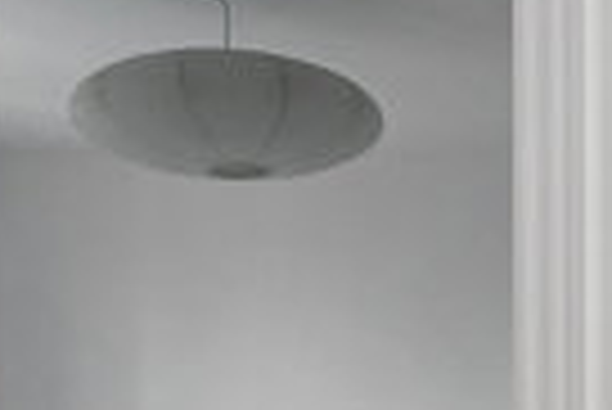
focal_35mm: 106
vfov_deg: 12.4
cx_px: 1408
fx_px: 1804
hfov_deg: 14.2
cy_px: 592
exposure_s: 1/3.33
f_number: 10
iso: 200
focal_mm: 12
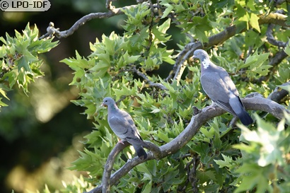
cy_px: 96
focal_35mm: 900
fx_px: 7247
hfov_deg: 2.3
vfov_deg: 1.5
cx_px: 145
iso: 800
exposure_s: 1/200
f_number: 8
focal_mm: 600
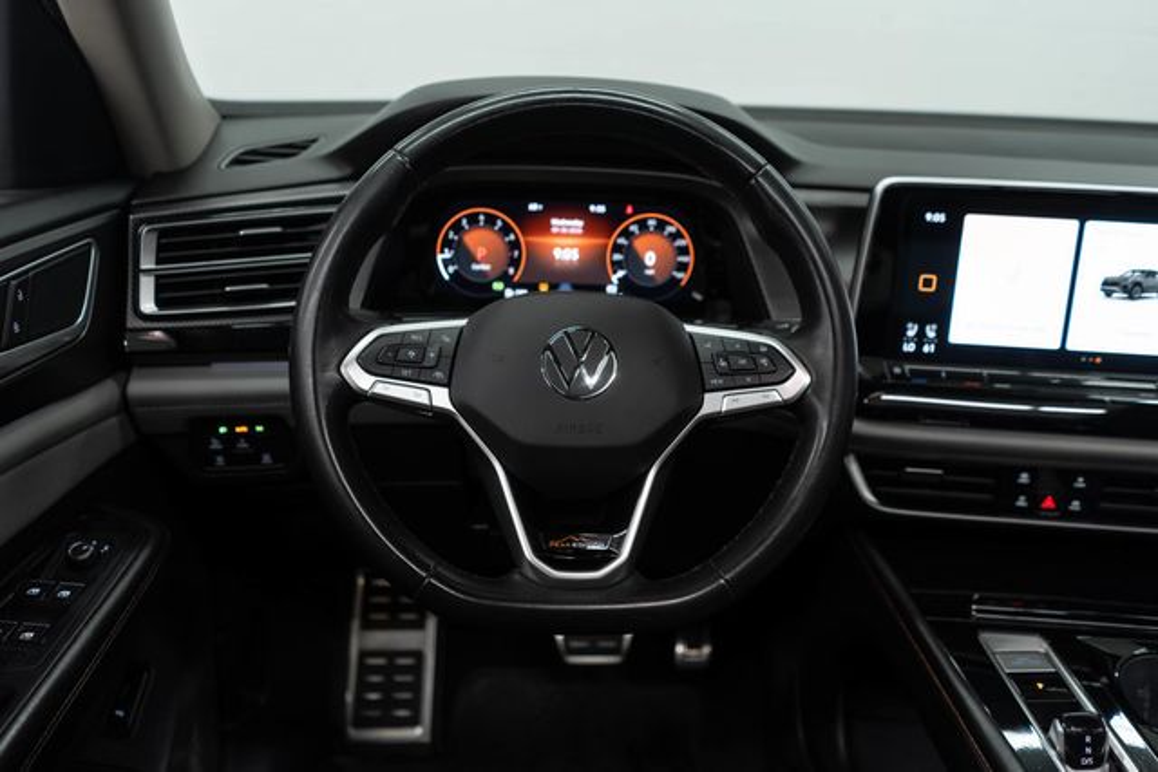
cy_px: 386
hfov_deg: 65.5
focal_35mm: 28
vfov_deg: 46.4
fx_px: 901
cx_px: 579
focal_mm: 28
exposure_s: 1/40
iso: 250
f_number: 3.2
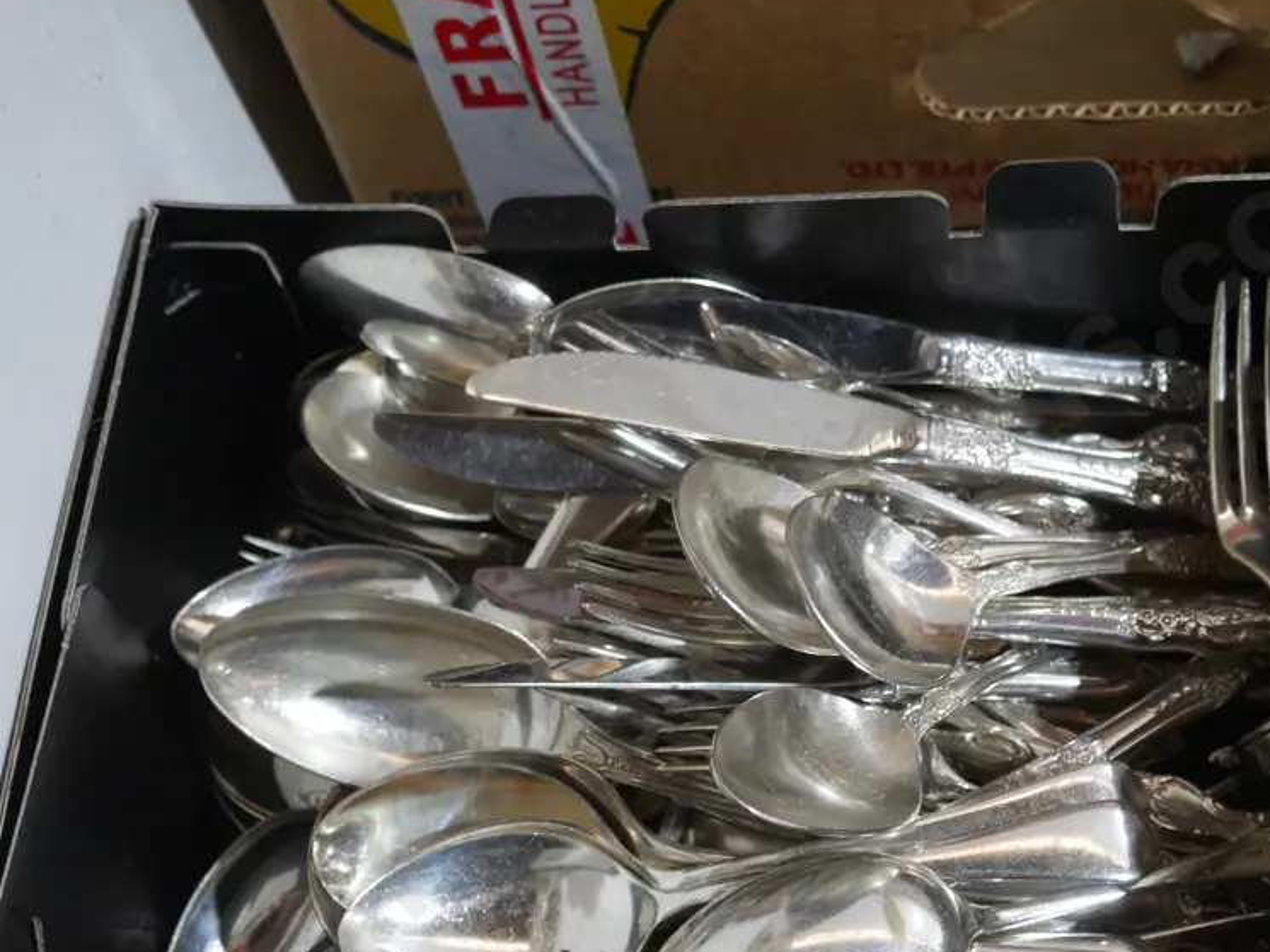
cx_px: 764
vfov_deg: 26.5
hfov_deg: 34.8
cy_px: 609
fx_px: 2018
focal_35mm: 55
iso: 1600
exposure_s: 1/60
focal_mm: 20
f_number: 4.4
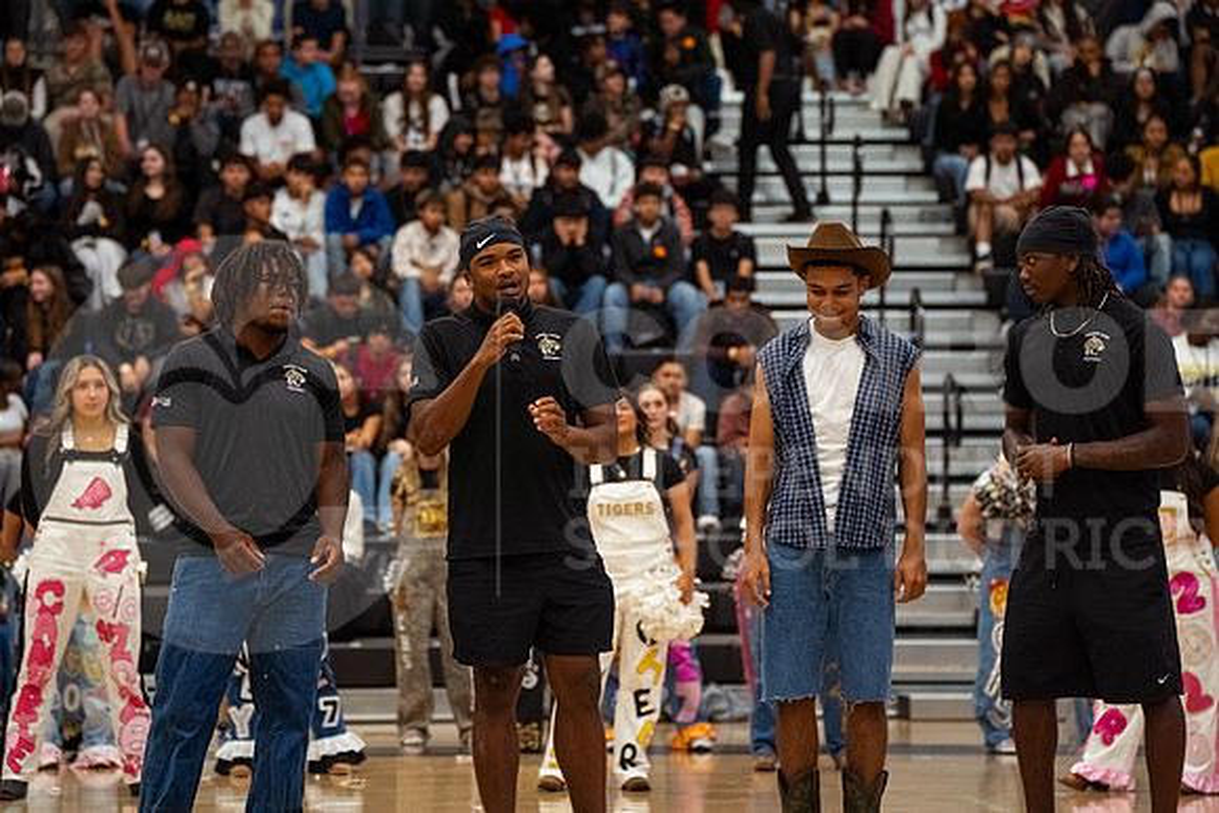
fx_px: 4161
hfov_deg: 16.7
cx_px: 568
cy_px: 379
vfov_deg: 11.2
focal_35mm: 123
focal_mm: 115
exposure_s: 1/1000
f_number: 3.2
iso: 3200
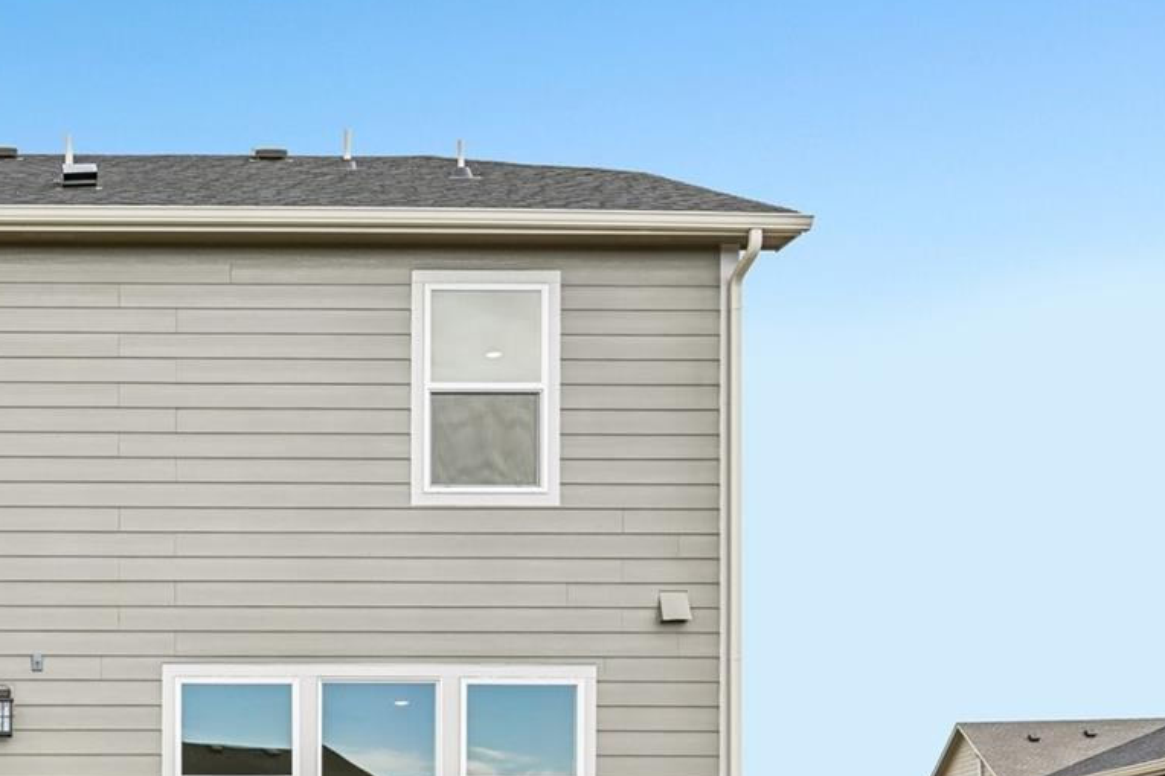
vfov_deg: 24.4
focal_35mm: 54
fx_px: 1749
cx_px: -53
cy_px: 668
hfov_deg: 33.1
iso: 64
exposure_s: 1/50
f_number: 9
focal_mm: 25.5
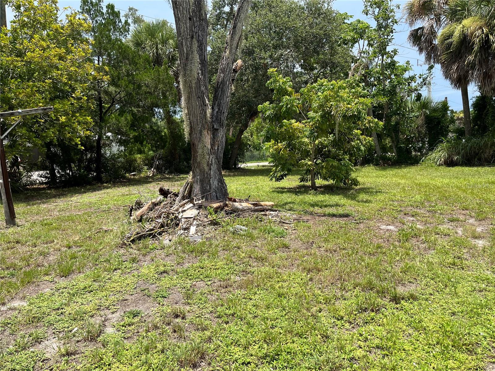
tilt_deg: -6.2
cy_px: 186
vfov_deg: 53.1
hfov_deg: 67.3
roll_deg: +3.0
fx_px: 372
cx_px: 248
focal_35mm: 26
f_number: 1.6
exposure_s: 1/2268
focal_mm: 5.1
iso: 50
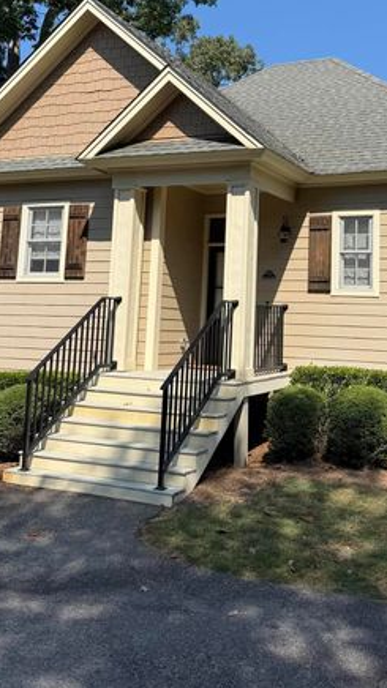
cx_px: 237
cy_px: 222
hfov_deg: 29.6
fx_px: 730
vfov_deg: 49.5
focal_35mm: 40
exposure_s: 1/4673
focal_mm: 6.76
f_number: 1.78
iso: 80
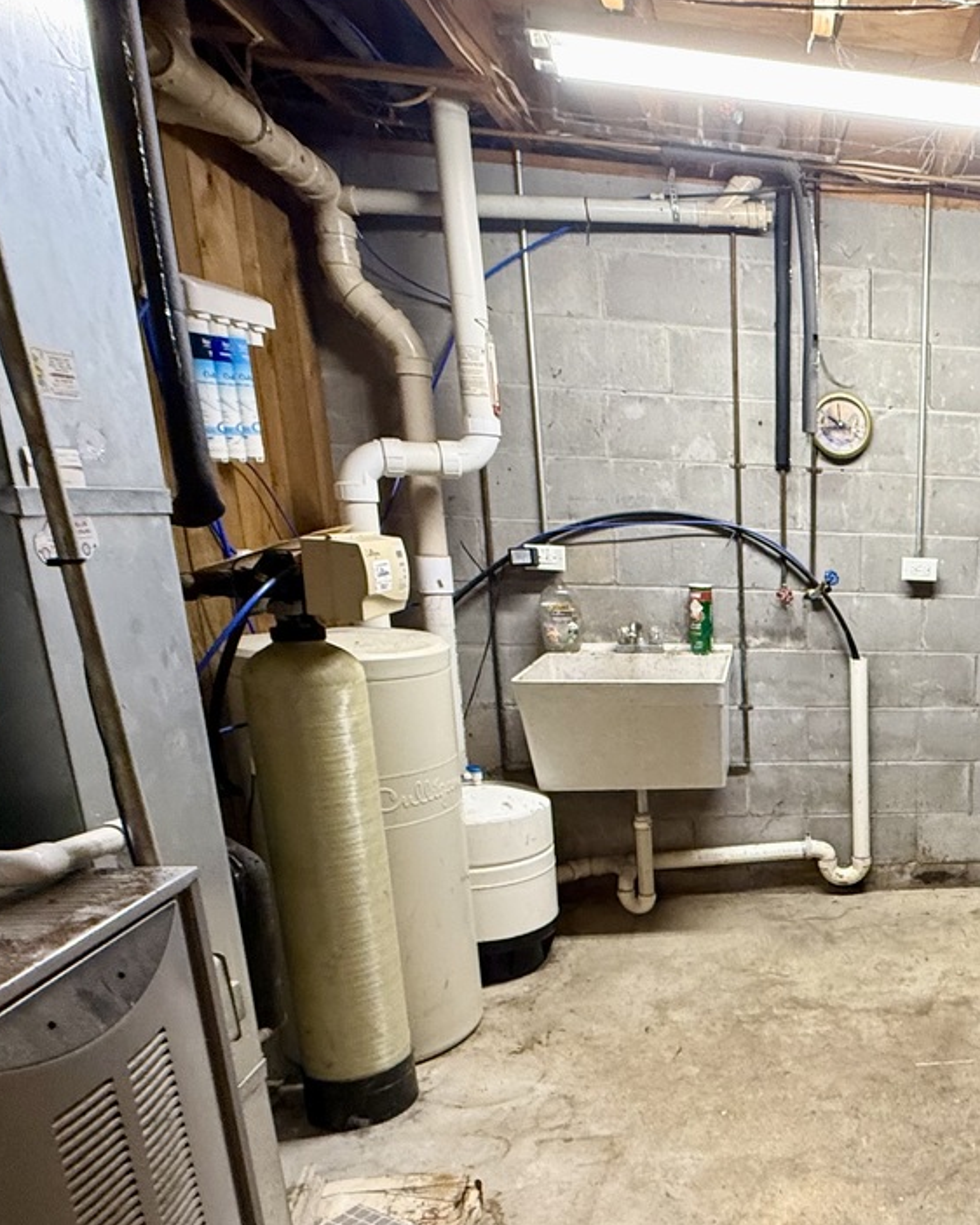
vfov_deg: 60.9
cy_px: 803
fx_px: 1016
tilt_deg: -16.8
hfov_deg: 43.9
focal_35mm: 28
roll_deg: -2.4
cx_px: 982
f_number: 2.2
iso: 320
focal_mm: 2.22
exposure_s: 1/60
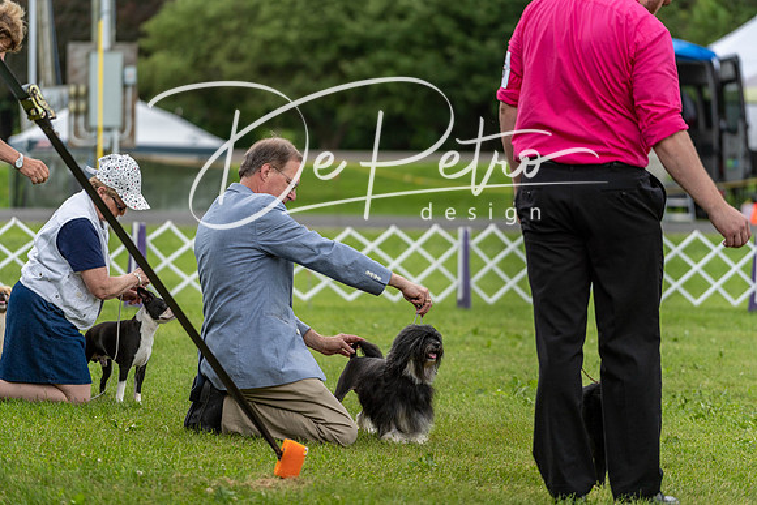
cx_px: 378
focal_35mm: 188
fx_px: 3954
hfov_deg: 10.9
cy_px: 252
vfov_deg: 7.3
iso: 320
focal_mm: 188
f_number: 4
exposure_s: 1/1000
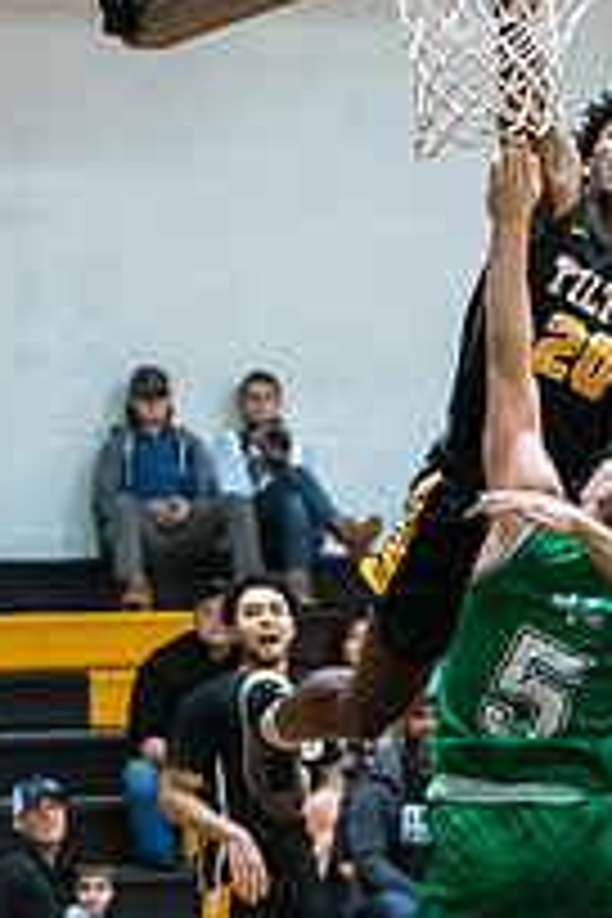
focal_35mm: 232
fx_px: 5916
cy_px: 526
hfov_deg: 5.9
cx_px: 328
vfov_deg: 8.9
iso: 3200
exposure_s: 1/400
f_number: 2.8
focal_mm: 70
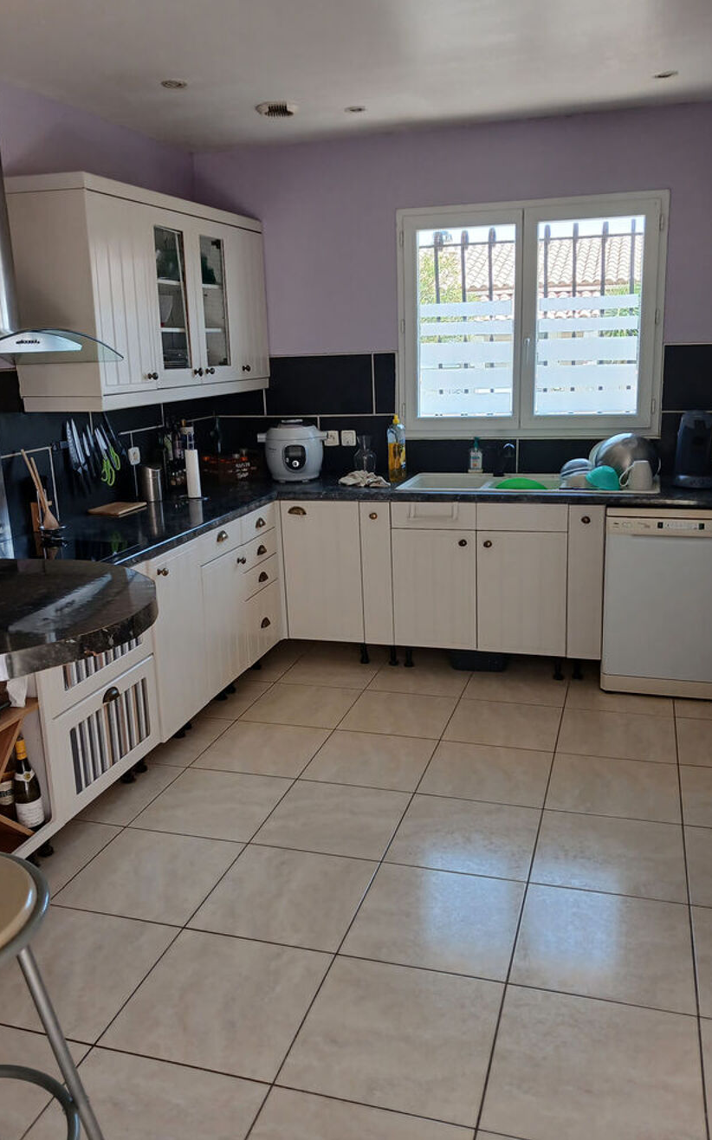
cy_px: 564
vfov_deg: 64.6
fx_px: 901
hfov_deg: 43.1
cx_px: 367
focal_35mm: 29
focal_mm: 3.98
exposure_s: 1/50
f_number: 1.8
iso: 64
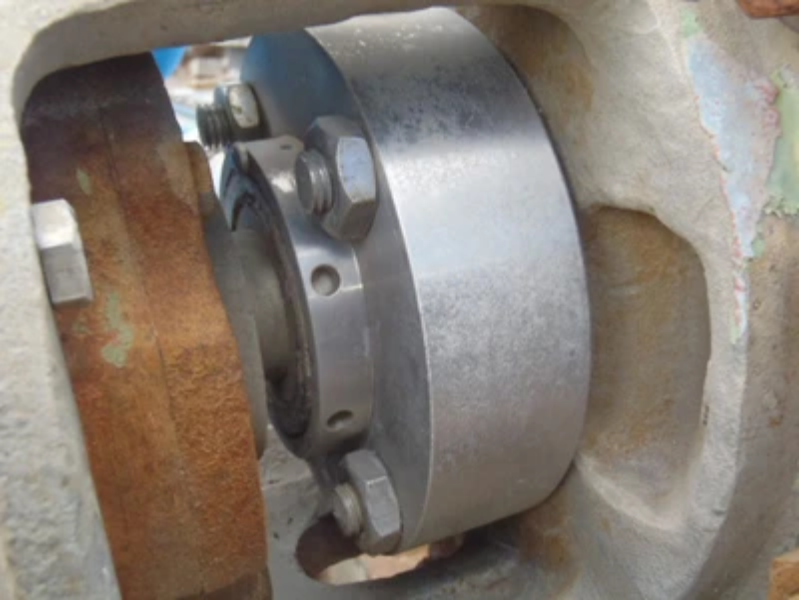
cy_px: 300
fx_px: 854
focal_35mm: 37
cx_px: 400
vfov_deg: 38.7
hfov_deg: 50.1
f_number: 4.7
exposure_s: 1/160
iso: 320
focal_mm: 6.64
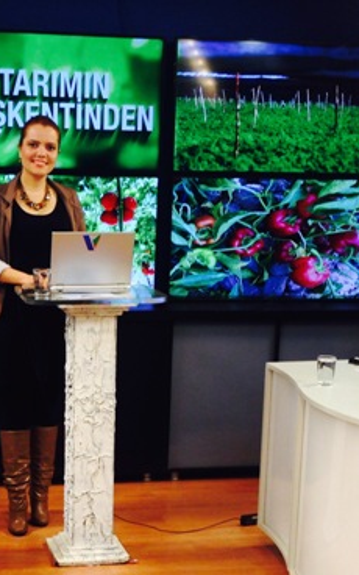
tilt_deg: -12.4
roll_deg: -1.9
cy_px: 444
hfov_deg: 17.1
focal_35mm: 76
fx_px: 1190
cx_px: 98
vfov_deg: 26.7
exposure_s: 1/40
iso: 50
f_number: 2.4
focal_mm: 4.12
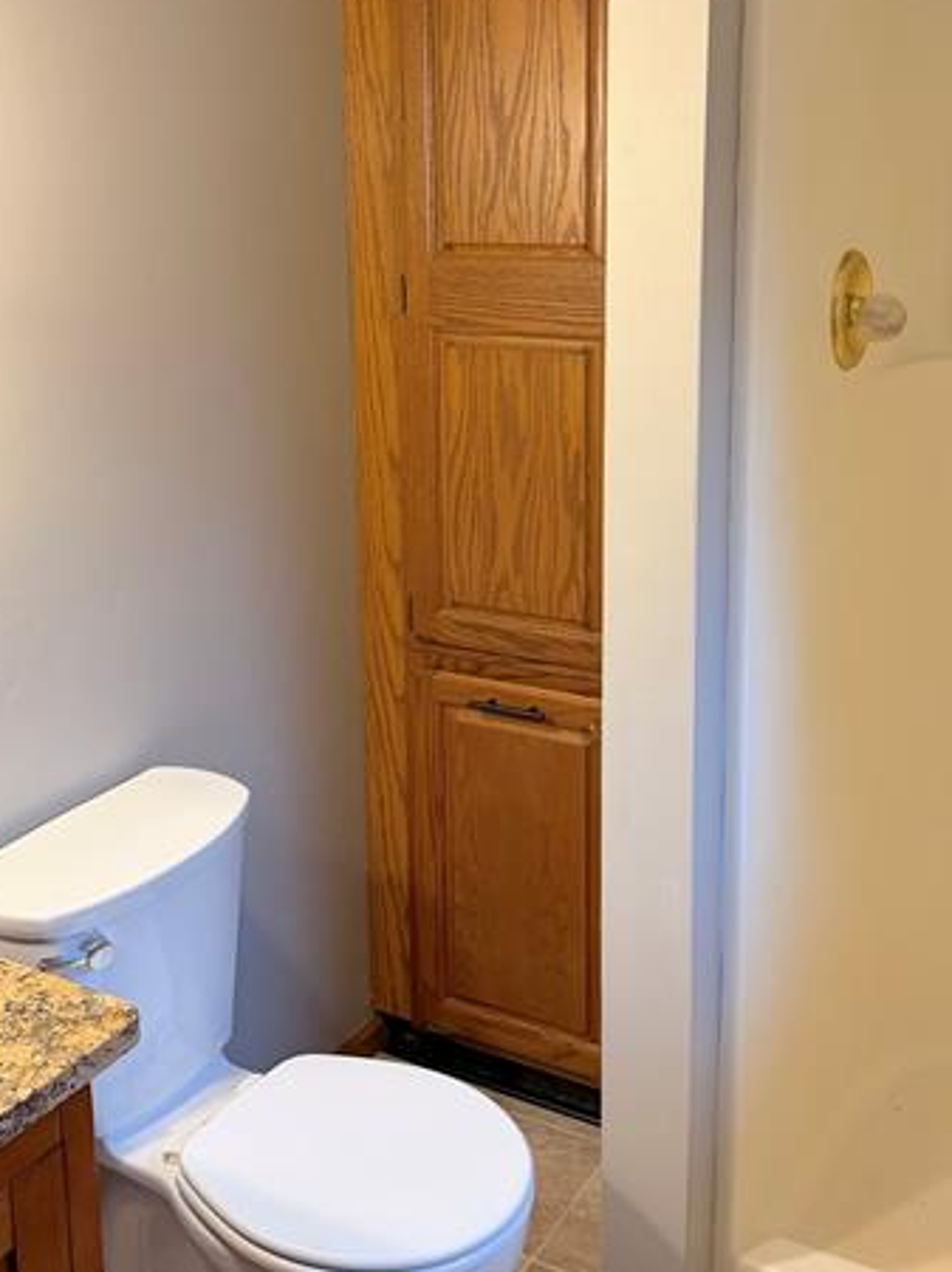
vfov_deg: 45.3
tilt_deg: -11.2
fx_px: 1505
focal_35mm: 41
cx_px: 455
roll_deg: +0.7
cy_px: 455
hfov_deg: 35.1
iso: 250
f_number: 1.78
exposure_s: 1/60
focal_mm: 6.76
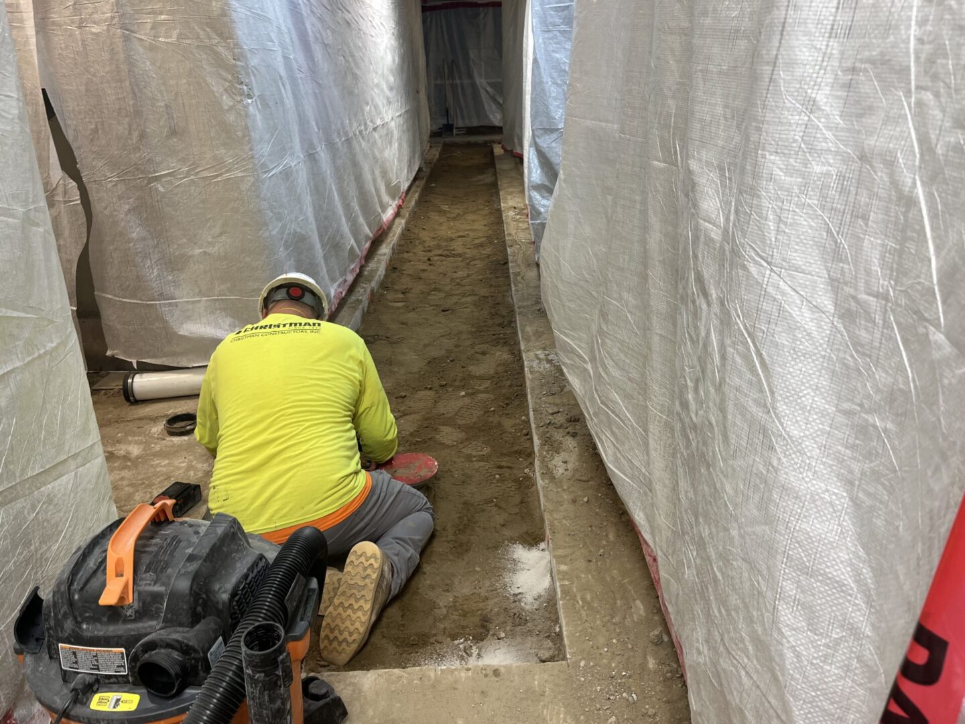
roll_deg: +2.6
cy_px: 362
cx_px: 482
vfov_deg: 53.1
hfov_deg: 67.3
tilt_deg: -21.4
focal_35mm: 26
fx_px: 725
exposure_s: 1/60
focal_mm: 5.1
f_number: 1.6
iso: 64
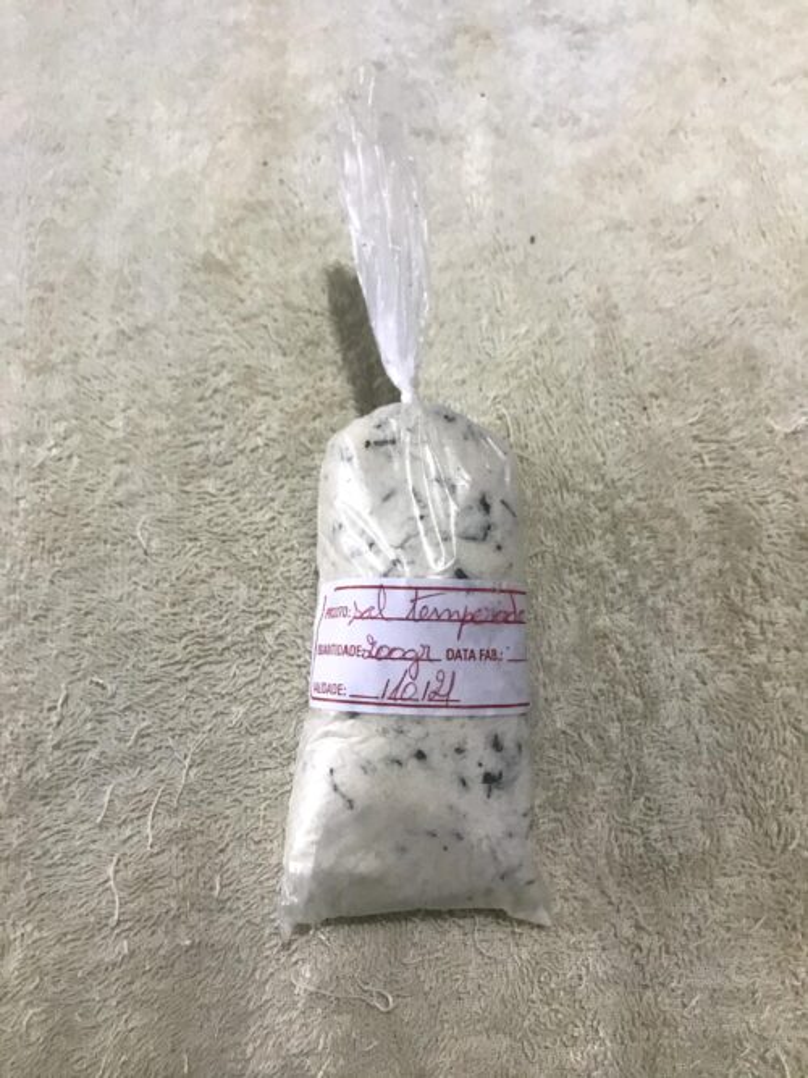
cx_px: 404
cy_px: 539
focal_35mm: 28
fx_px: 872
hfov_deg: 49.7
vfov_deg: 63.5
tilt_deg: -69.3
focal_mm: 3.99
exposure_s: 1/15
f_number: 1.8
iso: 50
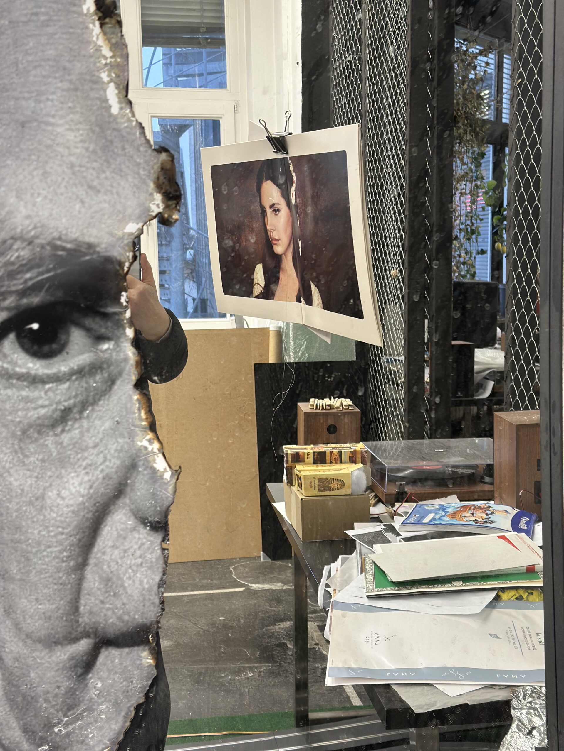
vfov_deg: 39.7
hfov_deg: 30.3
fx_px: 1043
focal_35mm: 48
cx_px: 282
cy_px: 376
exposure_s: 1/50
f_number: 1.78
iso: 125
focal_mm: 6.86
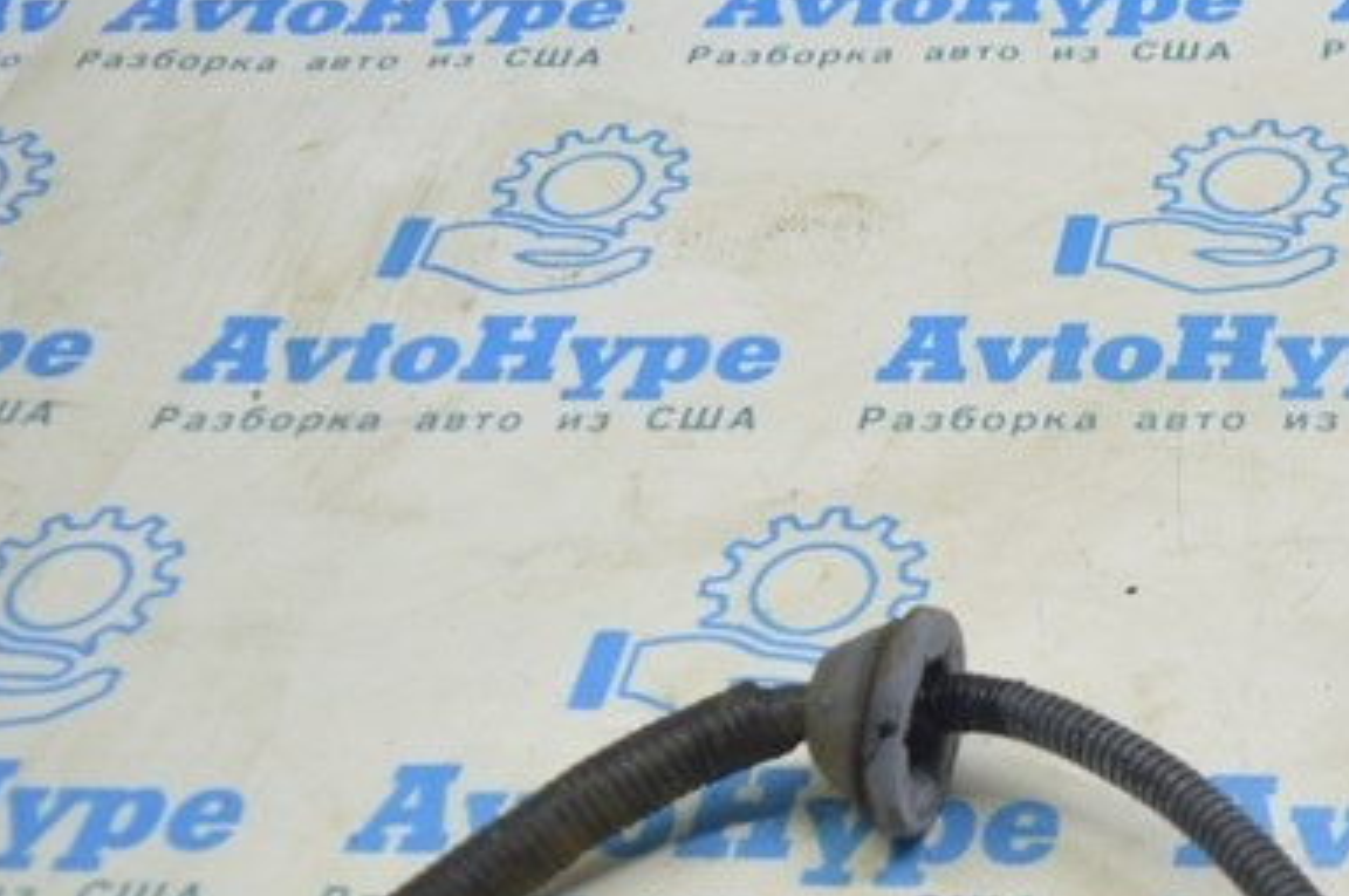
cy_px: 697
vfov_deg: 18.7
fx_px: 2695
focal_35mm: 72
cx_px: 1479
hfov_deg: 26.0
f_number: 3.5
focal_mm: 18
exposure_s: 1/50
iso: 400
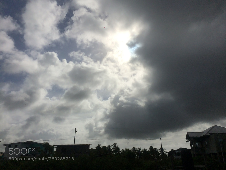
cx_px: 113
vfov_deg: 48.2
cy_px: 85
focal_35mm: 29
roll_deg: -0.8
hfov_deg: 61.7
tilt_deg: +22.0
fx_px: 189
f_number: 2.2
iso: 40
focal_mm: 4.15
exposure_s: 1/22727
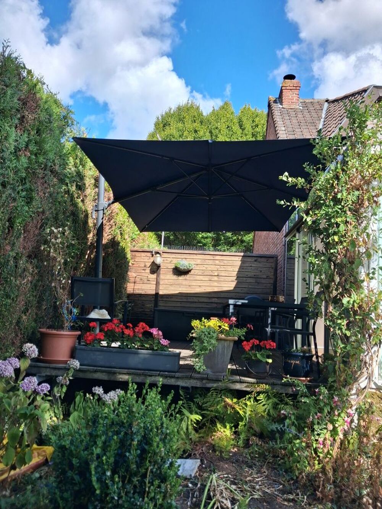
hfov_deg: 51.4
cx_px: 191
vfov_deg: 65.3
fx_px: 397
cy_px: 254
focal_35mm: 27
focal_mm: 4
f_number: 1.8
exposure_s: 1/328
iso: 25
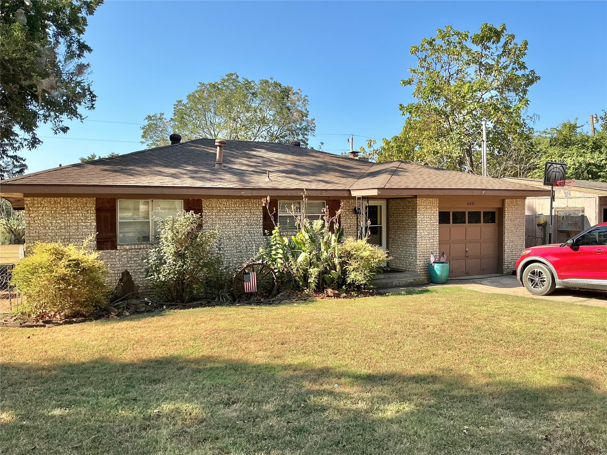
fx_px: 509
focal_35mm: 29
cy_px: 228
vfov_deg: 48.2
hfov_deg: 61.7
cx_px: 304
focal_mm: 3
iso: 25
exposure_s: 1/1098
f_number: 1.8
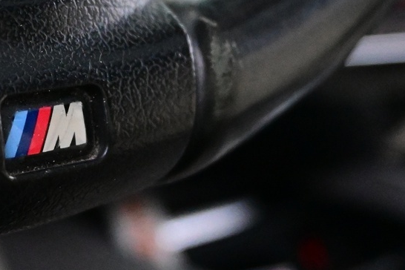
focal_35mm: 98
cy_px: 90
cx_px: 75
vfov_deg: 13.9
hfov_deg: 20.6
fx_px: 1102
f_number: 4
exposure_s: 1/40
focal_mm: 22
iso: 6400
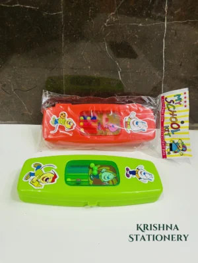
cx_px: 99
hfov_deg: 53.1
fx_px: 198
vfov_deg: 67.3
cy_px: 132
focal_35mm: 26
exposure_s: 1/50
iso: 160
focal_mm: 5.1
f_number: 1.6
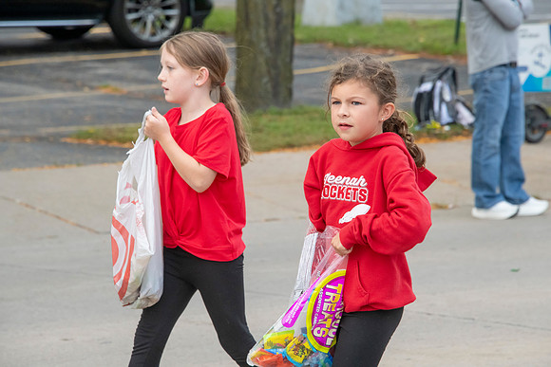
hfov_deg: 8.2
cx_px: 276
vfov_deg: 5.5
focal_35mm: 250
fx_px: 3827
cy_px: 184
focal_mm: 250
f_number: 11
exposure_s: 1/250
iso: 3200
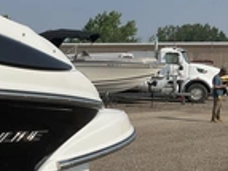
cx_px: 21
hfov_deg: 23.5
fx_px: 533
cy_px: 134
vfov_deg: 18.0
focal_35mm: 81
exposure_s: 1/3788
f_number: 1.8
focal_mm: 3
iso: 25
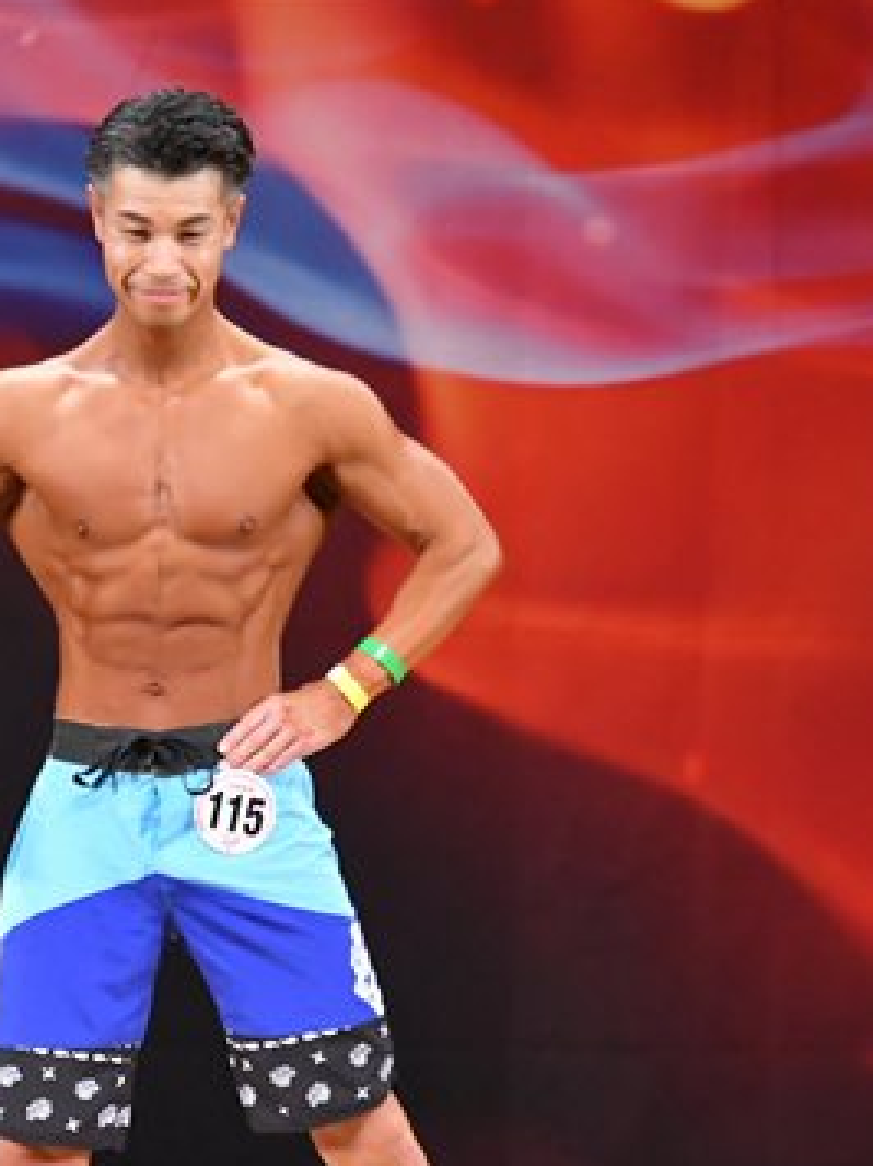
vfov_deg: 3.9
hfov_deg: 2.9
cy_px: 834
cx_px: 143
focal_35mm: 504
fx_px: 16958
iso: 3200
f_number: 5.6
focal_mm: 160
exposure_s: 1/400
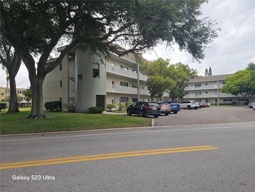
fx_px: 169
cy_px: 96
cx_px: 128
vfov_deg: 58.9
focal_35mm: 23
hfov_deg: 73.9
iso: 12
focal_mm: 6.3
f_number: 1.7
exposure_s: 1/120
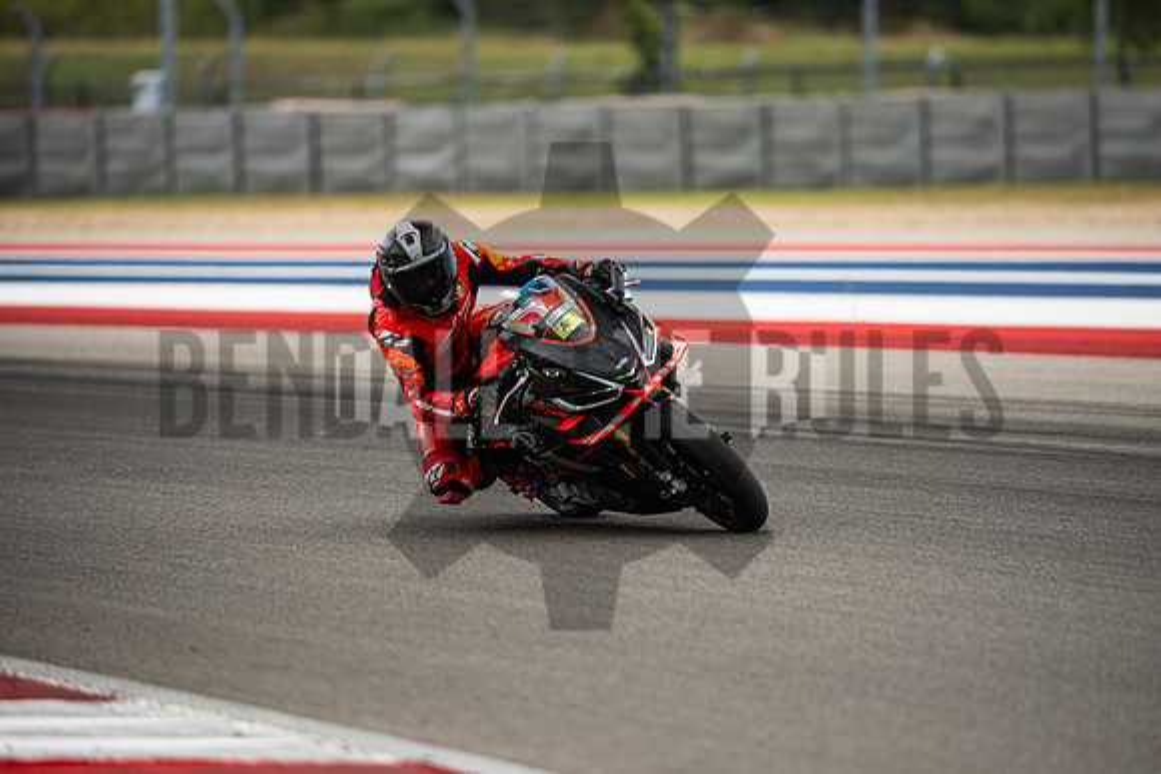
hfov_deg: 6.9
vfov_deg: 4.6
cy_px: 387
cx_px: 580
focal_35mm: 300
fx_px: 9677
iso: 320
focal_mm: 200
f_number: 2
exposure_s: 1/4000
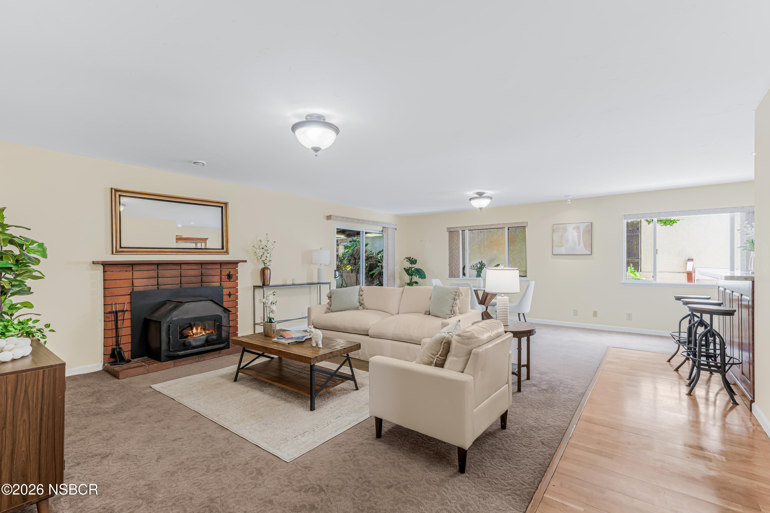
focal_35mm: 16
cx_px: 385
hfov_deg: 96.7
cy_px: 256
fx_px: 342
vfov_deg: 73.7
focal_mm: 16
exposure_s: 1/3
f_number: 9
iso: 640
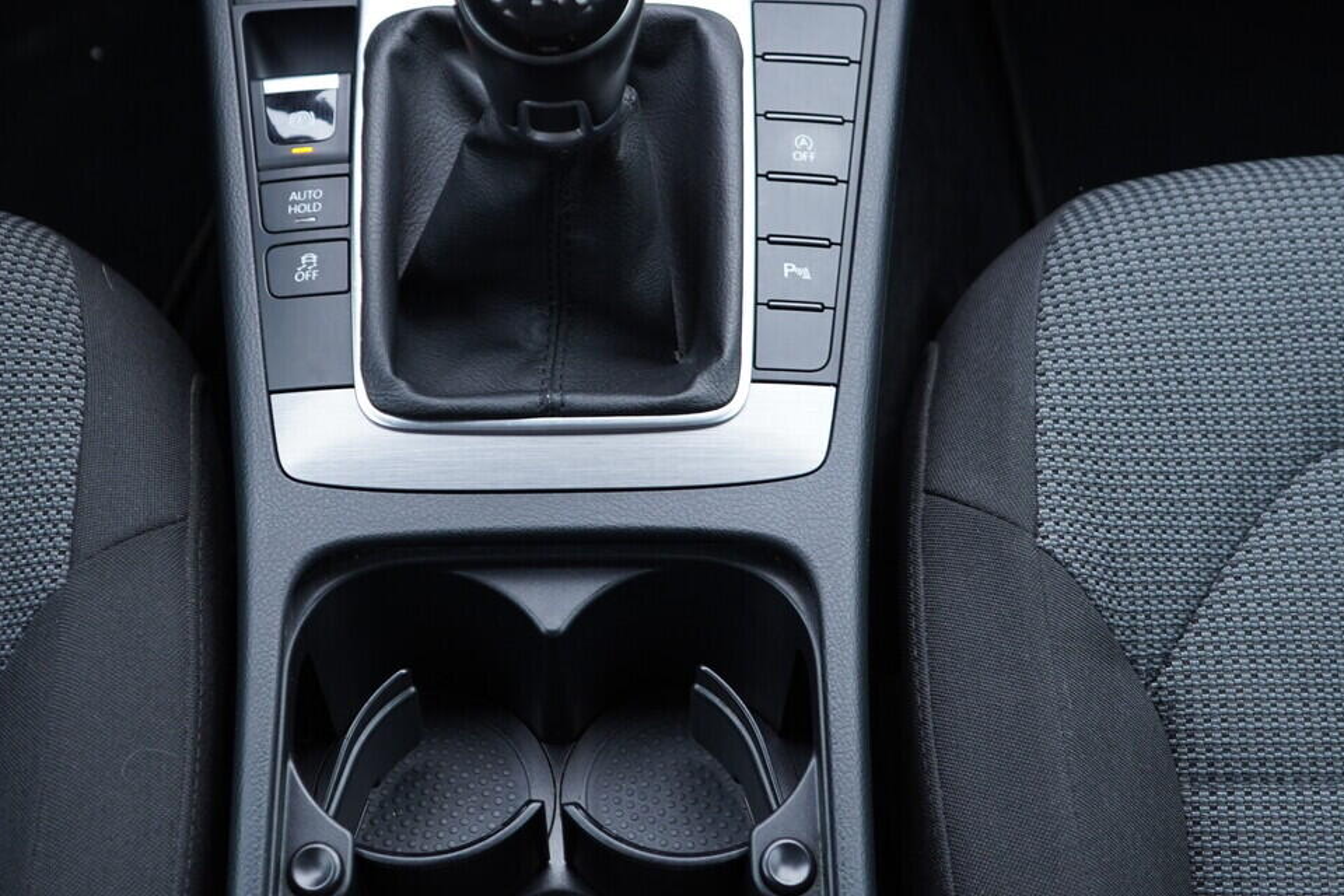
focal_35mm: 54
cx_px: 594
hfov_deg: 36.8
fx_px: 2016
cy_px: 280
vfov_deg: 24.9
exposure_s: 1/40
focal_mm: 24
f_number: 2.8
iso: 320
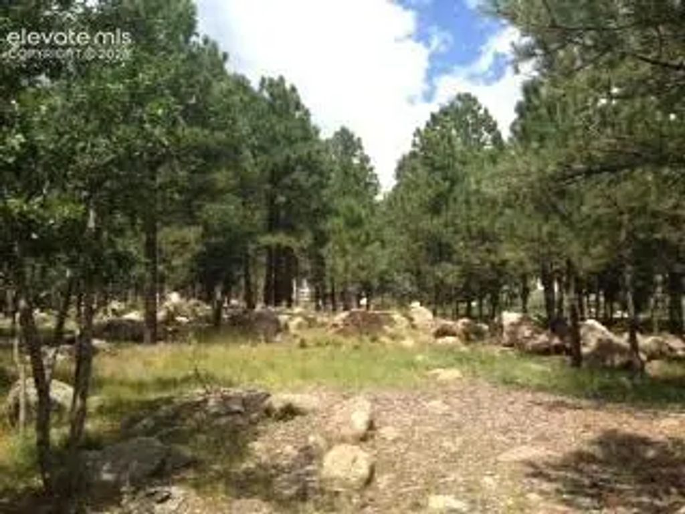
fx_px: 653
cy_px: 257
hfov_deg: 55.4
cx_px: 342
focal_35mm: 33
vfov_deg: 42.9
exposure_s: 1/1290
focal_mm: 4.12
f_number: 2.4
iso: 50
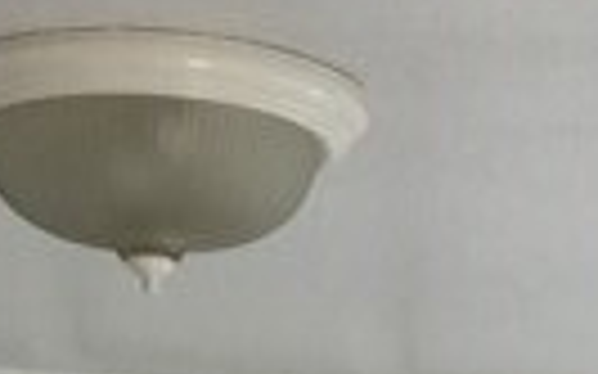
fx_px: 3845
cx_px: 585
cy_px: 1956
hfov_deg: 8.8
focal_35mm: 236
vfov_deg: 4.6
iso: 32
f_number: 2.2
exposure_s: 1/30
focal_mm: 4.15
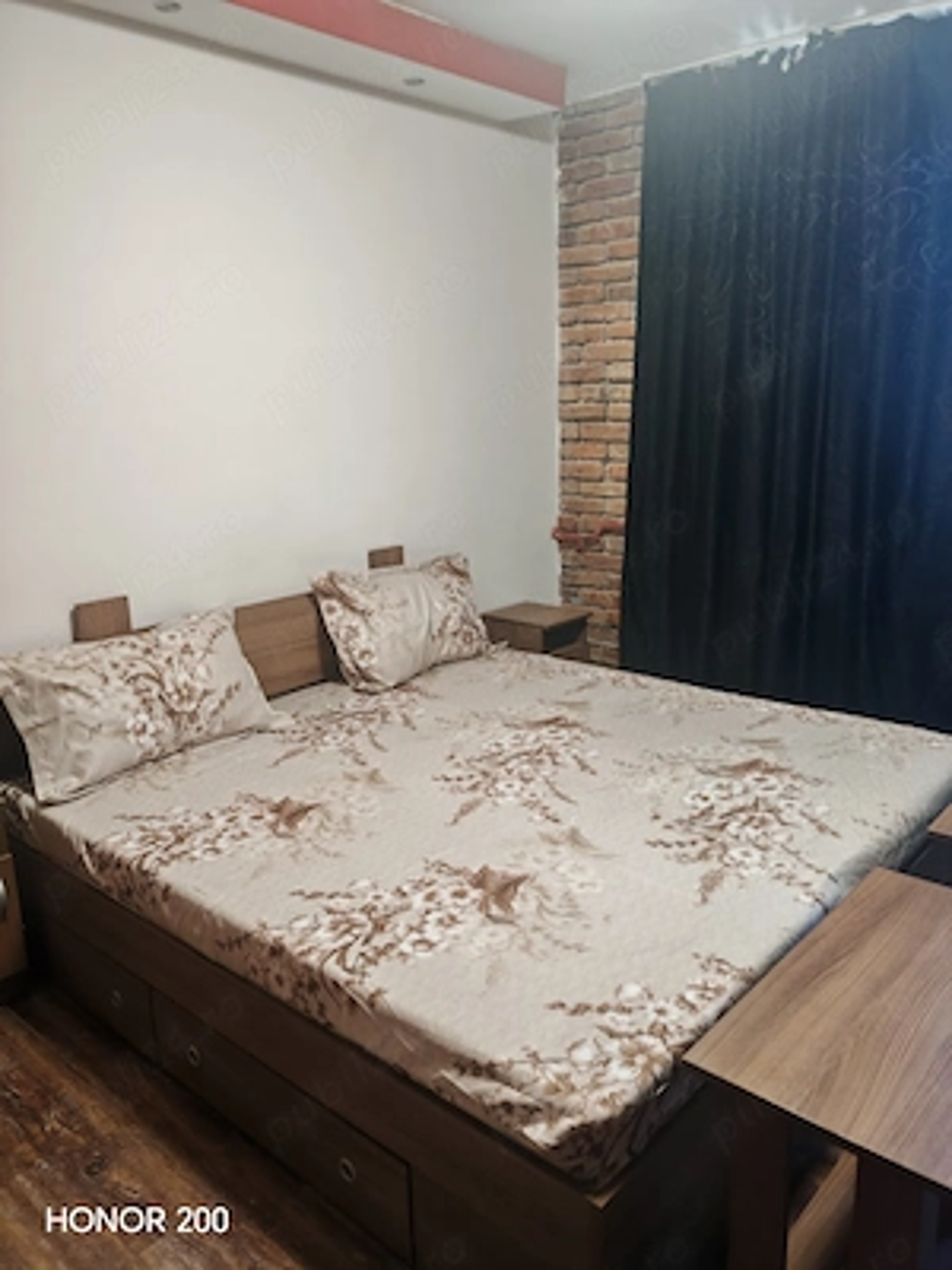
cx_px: 476
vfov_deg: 65.3
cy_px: 635
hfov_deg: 51.4
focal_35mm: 27
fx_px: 990
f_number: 1.95
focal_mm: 5.52
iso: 400
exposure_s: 1/33
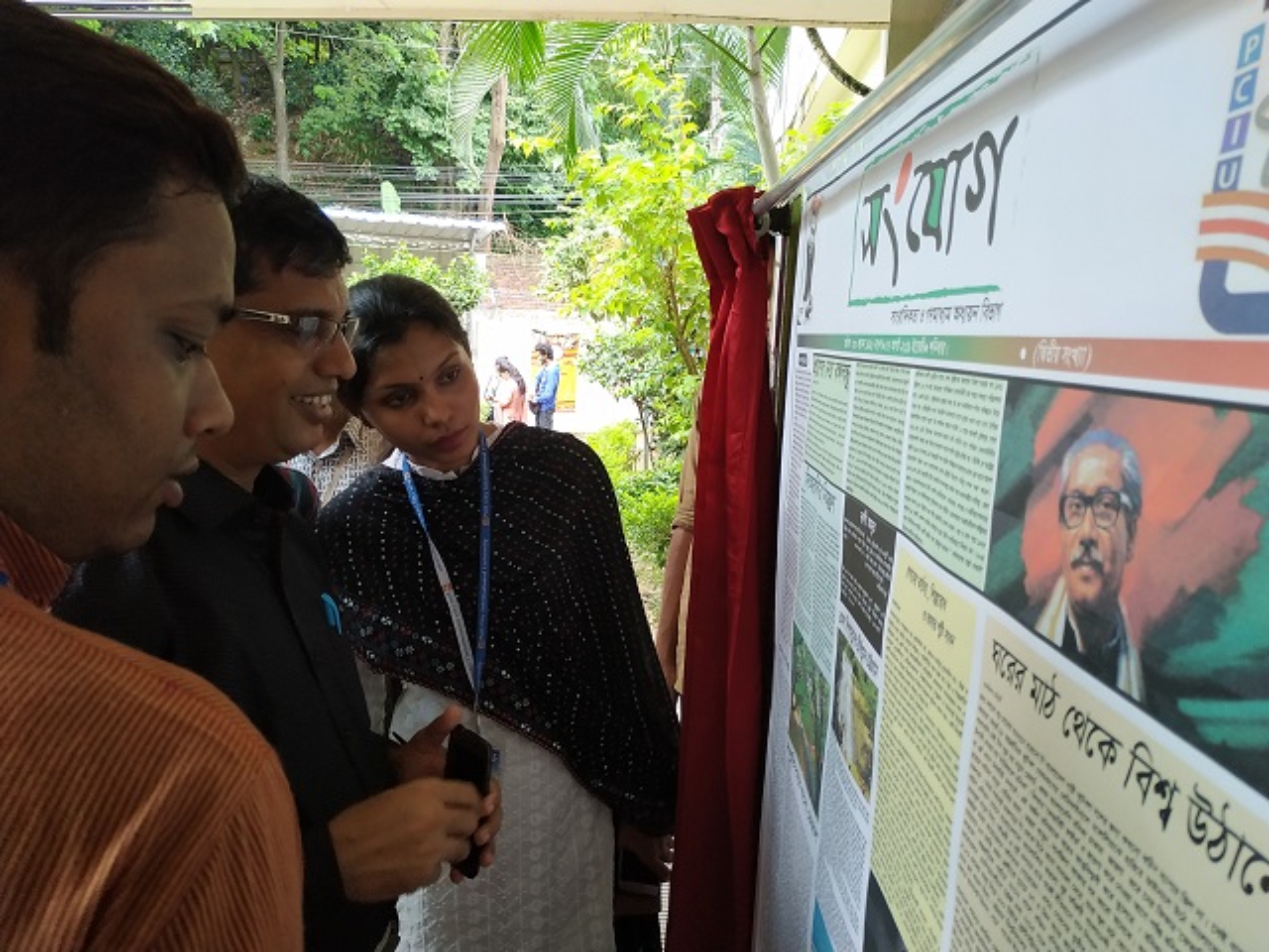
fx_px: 880
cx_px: 634
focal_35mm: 24
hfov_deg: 71.6
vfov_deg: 56.8
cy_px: 476
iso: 320
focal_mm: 3.94
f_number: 1.9
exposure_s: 1/100
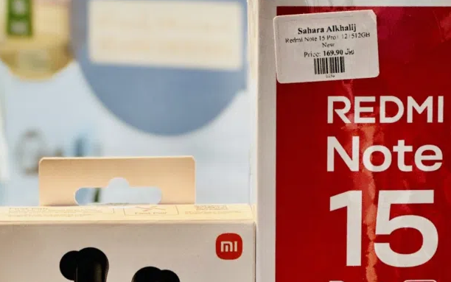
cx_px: 250
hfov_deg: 11.5
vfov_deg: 7.2
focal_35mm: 182
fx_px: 2238
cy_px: 98
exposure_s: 1/121
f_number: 2.8
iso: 64
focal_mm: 9
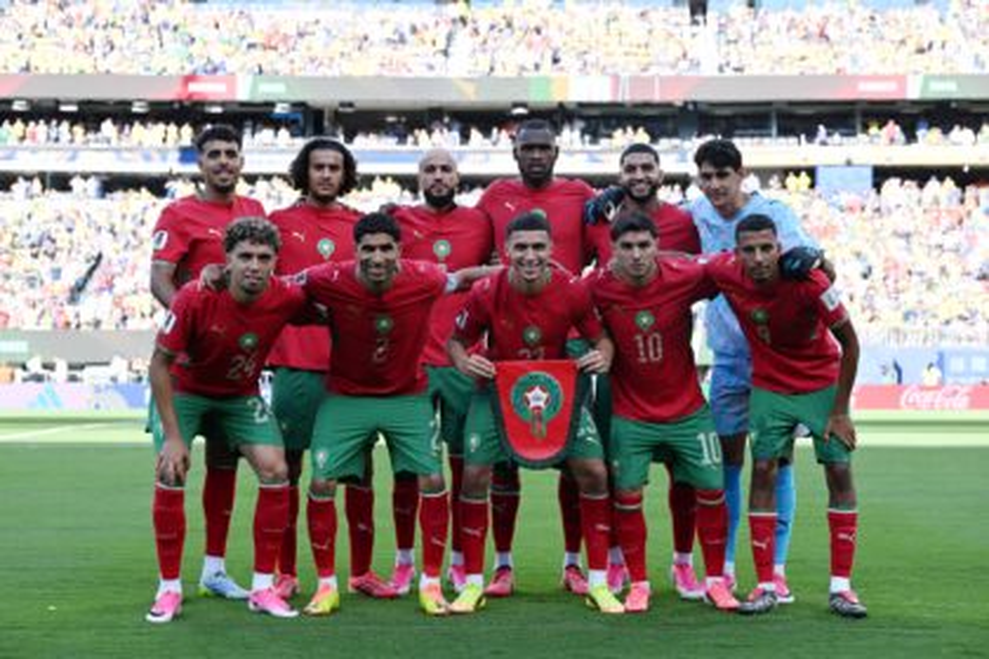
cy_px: 330
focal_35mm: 70
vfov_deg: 19.5
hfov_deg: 28.8
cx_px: 494
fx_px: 1923
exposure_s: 1/1600
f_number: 5
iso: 800
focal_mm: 70
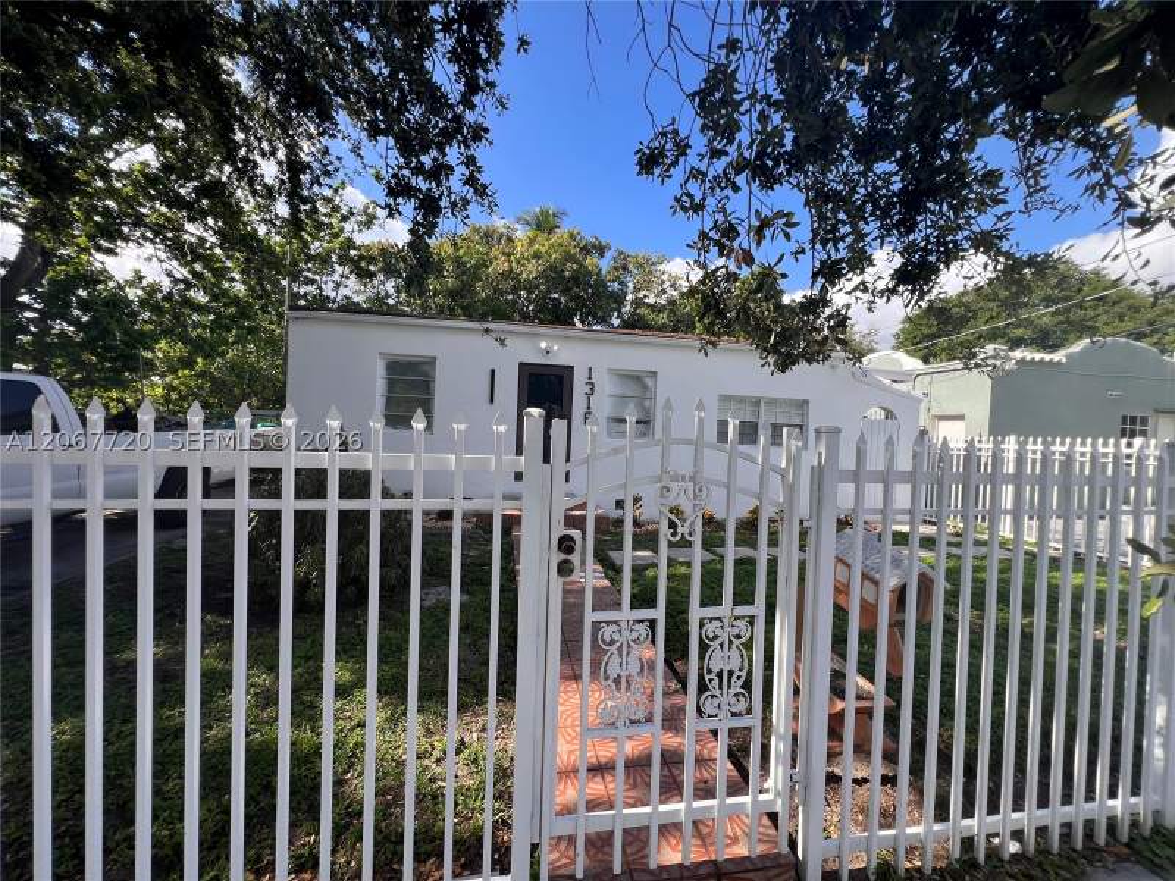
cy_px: 440
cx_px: 588
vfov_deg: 89.9
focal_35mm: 13
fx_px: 441
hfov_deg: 106.2
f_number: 1.8
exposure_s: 1/694
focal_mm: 1.57
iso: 32
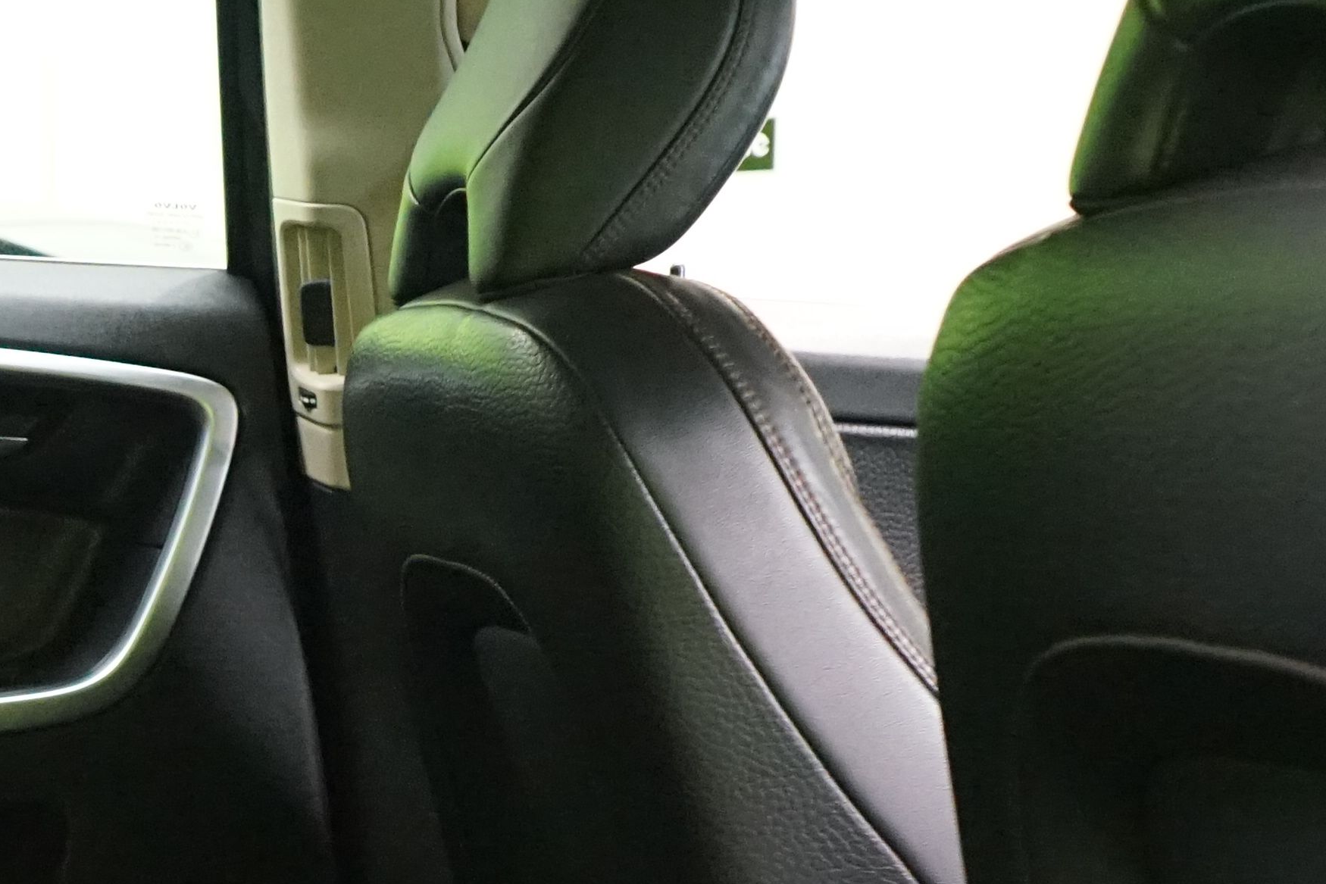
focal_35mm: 96
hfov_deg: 20.0
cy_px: 1110
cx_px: -250
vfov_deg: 13.8
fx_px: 3536
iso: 6400
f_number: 5
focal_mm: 28
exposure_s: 1/50
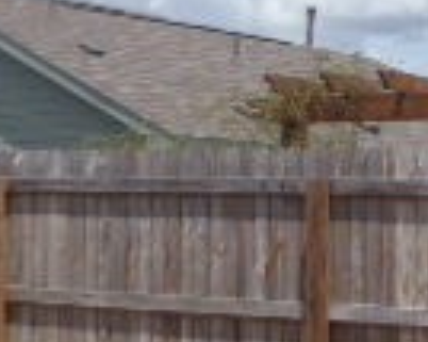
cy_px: 268
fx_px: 1658
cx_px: 278
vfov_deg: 11.7
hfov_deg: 14.7
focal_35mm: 131
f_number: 3.9
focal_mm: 5
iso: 80
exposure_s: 1/1000
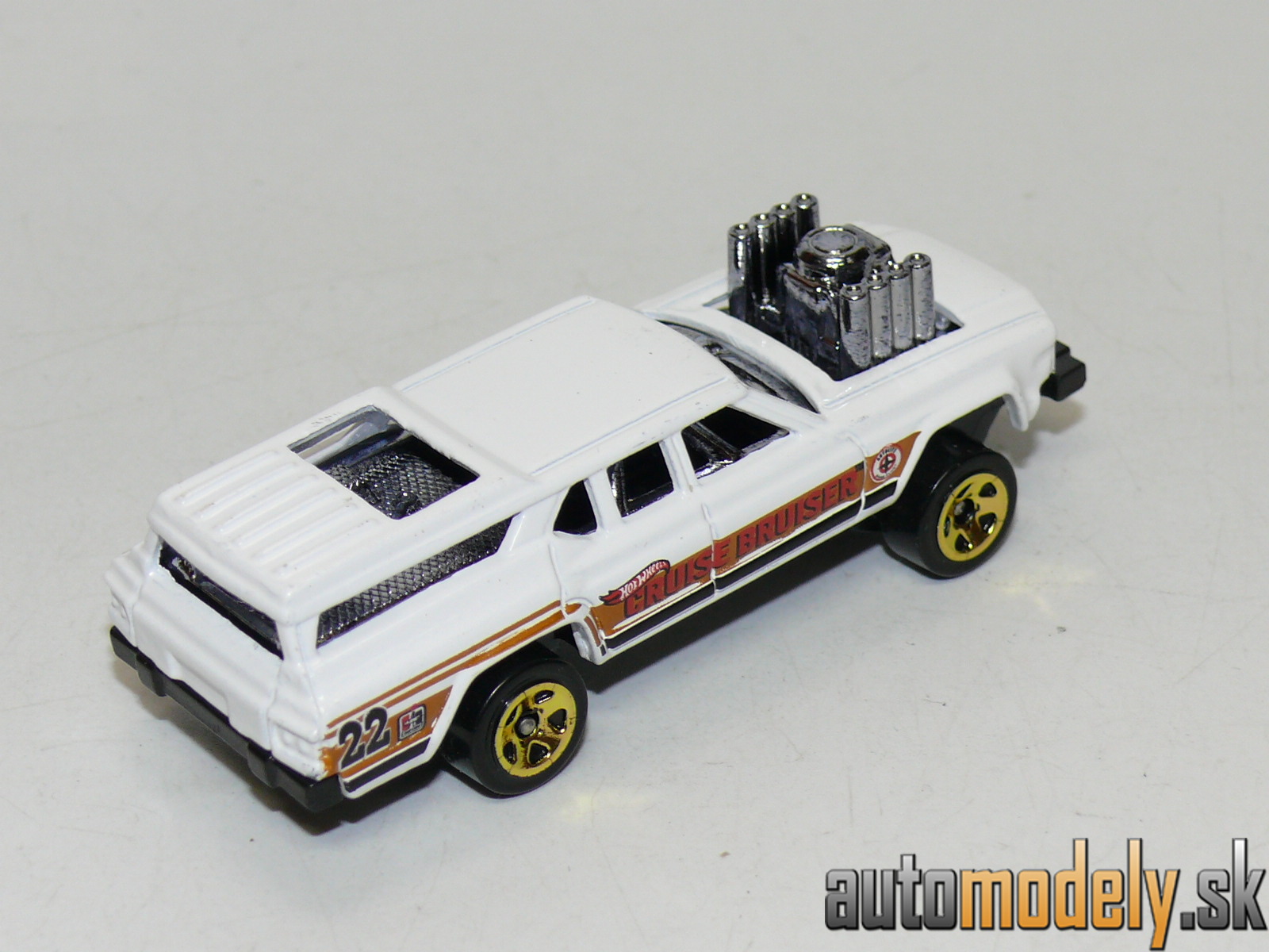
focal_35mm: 103
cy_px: 476
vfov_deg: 14.4
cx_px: 634
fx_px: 3776
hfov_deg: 19.1
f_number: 4
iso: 100
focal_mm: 13.4
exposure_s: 1/30
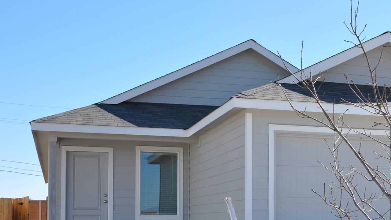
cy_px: 179
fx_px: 651
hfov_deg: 32.7
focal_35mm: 63
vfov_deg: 18.9
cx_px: 301
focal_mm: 25
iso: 200
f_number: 9
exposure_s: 1/320
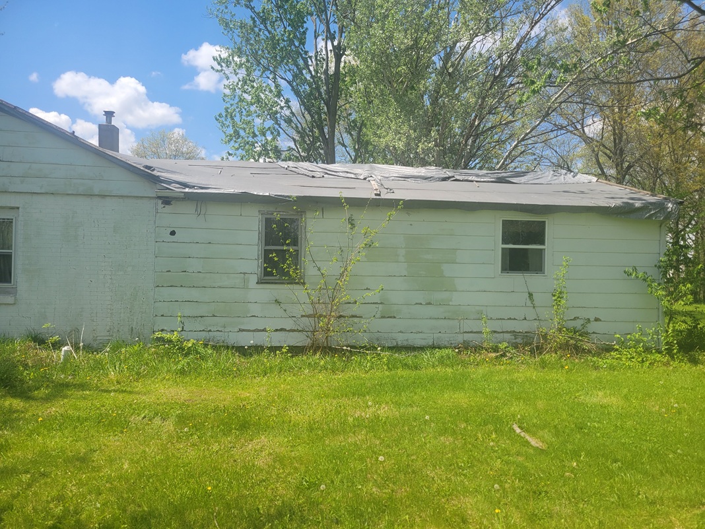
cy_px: 264
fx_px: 530
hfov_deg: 67.3
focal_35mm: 26
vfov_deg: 53.1
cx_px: 352
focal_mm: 5.4
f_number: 1.8
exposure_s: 1/1962
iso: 40
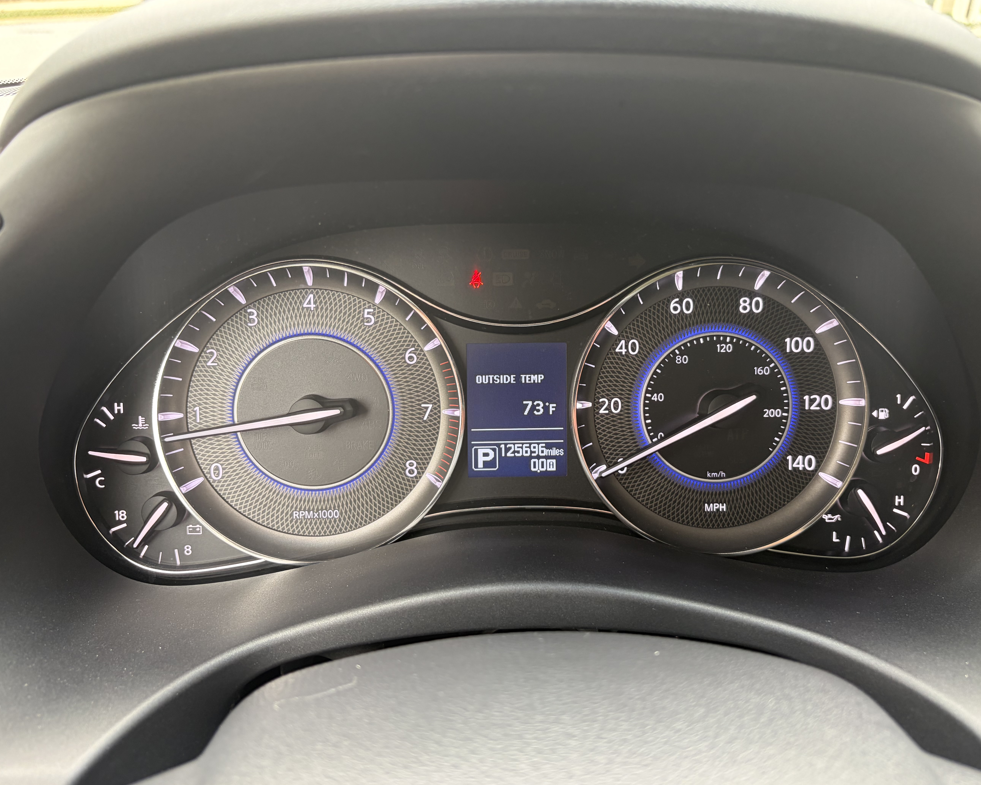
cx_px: 518
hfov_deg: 62.2
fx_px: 813
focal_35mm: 28
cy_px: 398
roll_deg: -2.8
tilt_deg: -24.4
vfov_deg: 51.5
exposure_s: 1/56
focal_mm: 5.96
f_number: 1.6
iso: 100
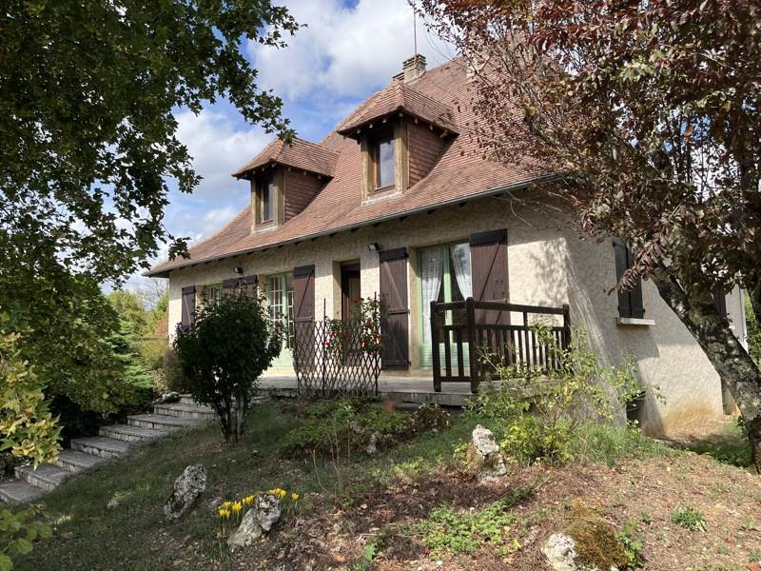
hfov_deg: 67.3
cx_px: 380
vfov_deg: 53.1
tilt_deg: +6.5
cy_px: 286
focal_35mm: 26
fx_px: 572
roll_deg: +1.1
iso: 50
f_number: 1.6
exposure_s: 1/1862
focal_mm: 5.1
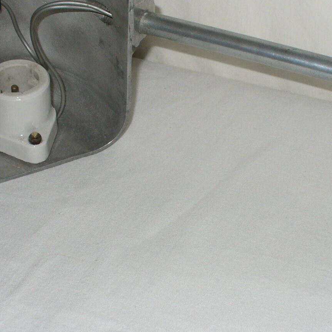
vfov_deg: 22.2
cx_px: 228
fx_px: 846
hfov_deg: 22.1
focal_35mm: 78
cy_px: 140
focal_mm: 6.1
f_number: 2.8
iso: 100
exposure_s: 1/30
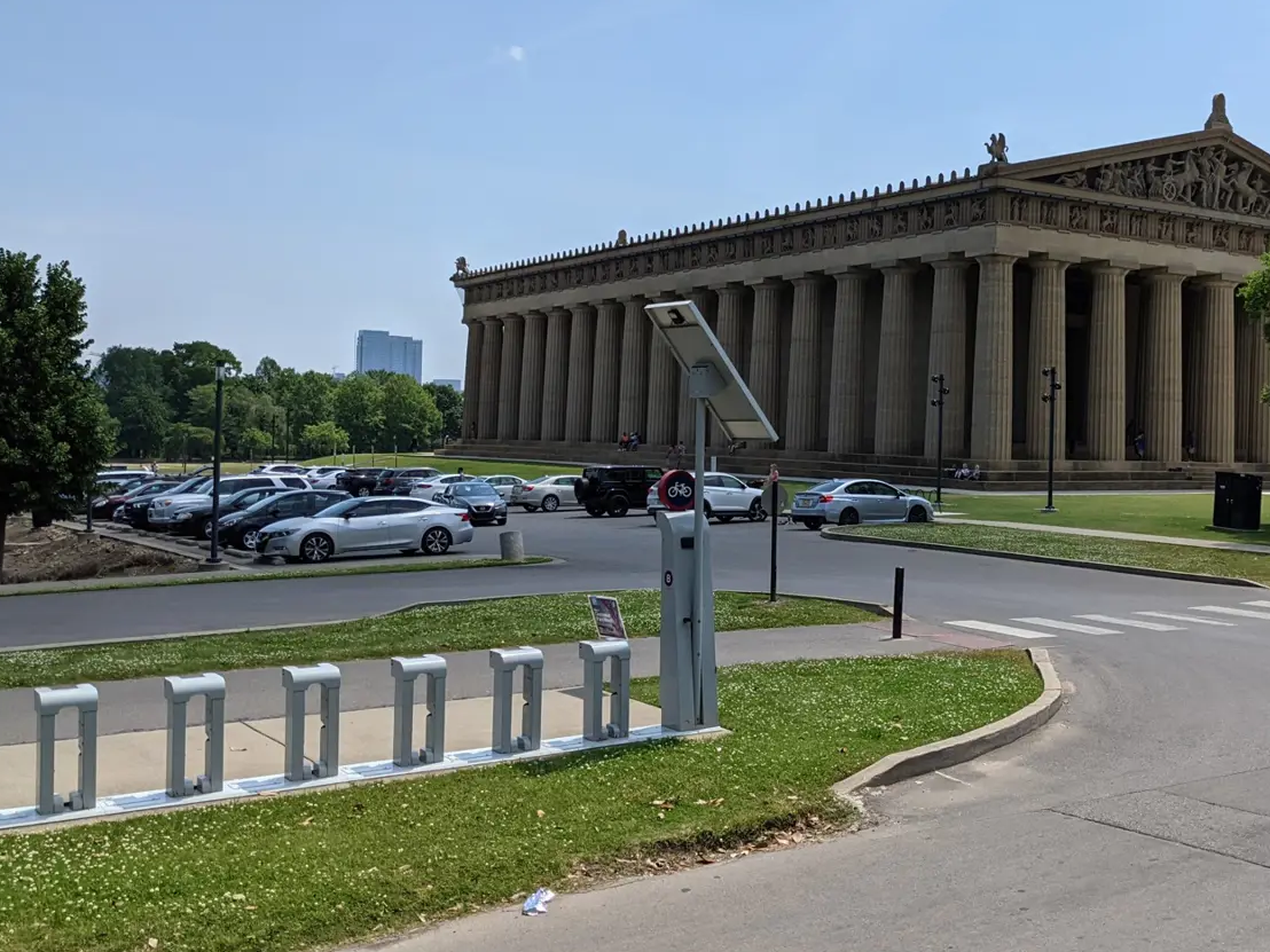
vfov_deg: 36.8
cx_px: 834
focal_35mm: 39
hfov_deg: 47.2
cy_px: 435
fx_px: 1431
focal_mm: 4.38
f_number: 1.73
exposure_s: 1/4673
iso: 64
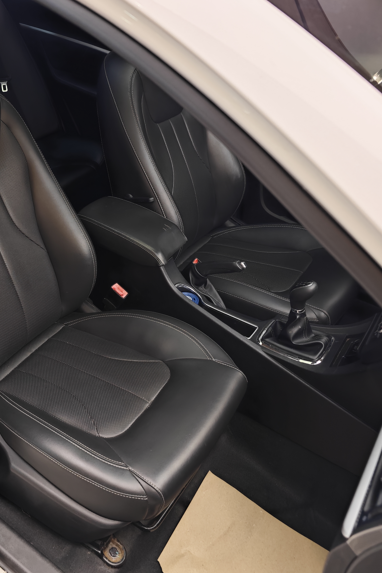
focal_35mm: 33
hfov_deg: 38.1
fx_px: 525
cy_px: 279
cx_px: 64
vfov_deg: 57.2
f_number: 1.9
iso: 640
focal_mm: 8.7
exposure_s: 1/40
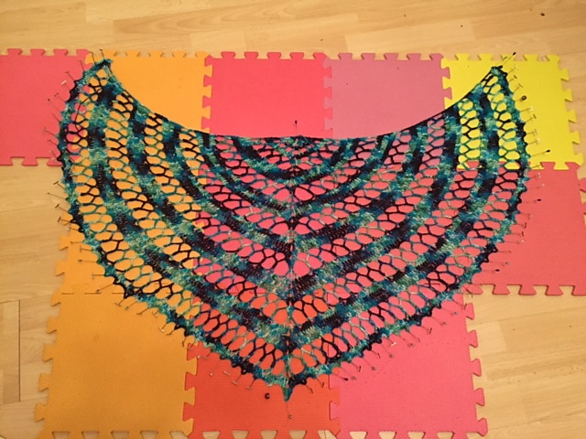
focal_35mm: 29
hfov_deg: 61.7
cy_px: 220
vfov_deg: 48.2
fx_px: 491
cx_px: 293
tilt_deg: -73.3
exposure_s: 1/17
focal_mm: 4.15
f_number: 2.2
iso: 250
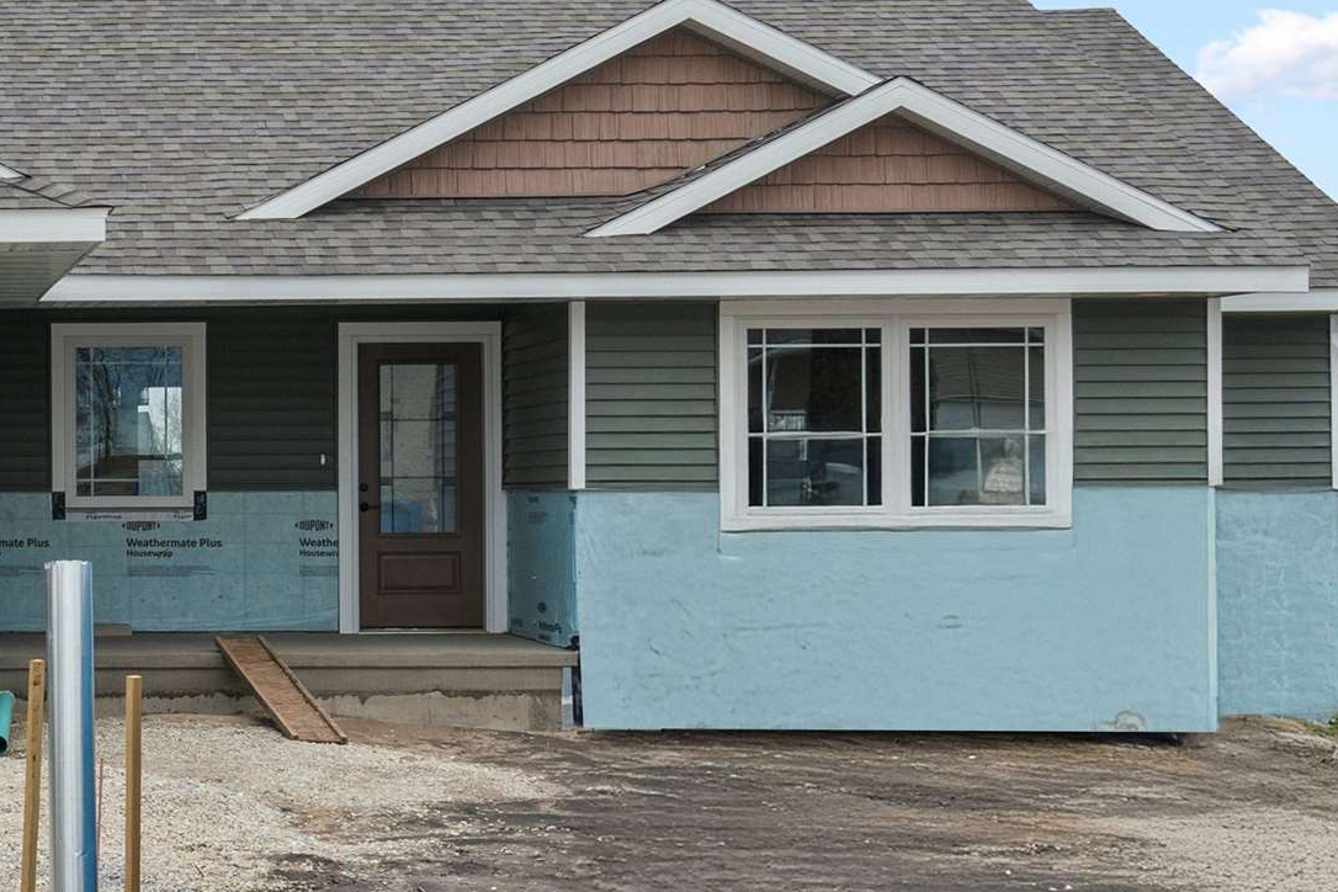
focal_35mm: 82
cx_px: -282
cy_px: 383
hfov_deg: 22.7
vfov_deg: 16.6
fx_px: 3047
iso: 800
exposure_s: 1/160
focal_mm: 29
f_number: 10
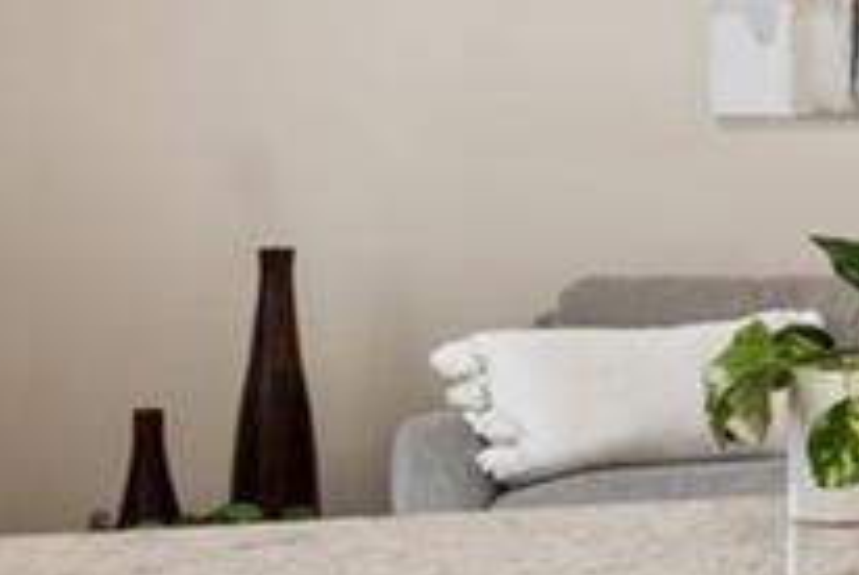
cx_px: 2798
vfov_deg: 11.1
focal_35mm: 124
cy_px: 112
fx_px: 2963
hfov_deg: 10.2
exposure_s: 1/1.67
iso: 250
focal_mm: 16
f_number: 11
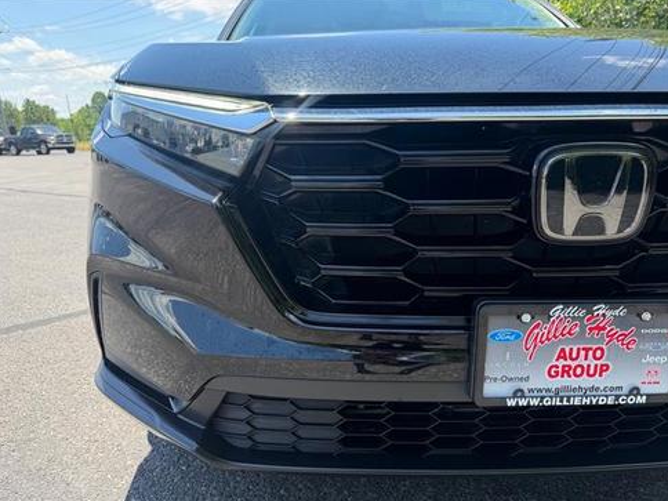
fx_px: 482
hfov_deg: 69.4
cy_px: 257
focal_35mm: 25
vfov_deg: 54.9
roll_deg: +3.1
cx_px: 324
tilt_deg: -16.3
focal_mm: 6.76
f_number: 1.78
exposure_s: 1/943
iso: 80
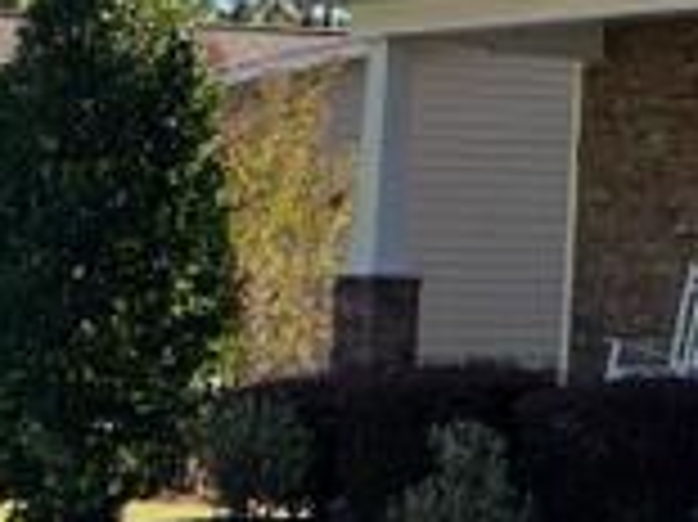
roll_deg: +0.4
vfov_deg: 11.1
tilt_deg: +6.7
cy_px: 27
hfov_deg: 12.9
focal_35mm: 132
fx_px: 2660
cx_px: 1432
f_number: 1.8
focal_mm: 6.93
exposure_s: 1/1838
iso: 64
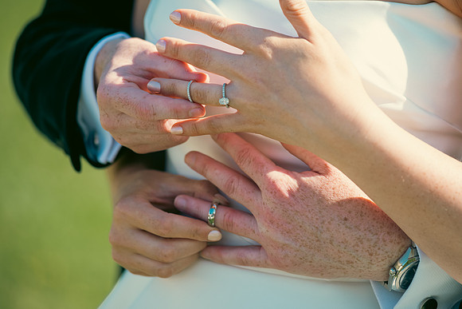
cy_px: 154
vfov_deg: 7.4
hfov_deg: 11.1
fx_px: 2375
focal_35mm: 185
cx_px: 231
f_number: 3.5
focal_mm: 185
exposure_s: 1/800
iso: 200
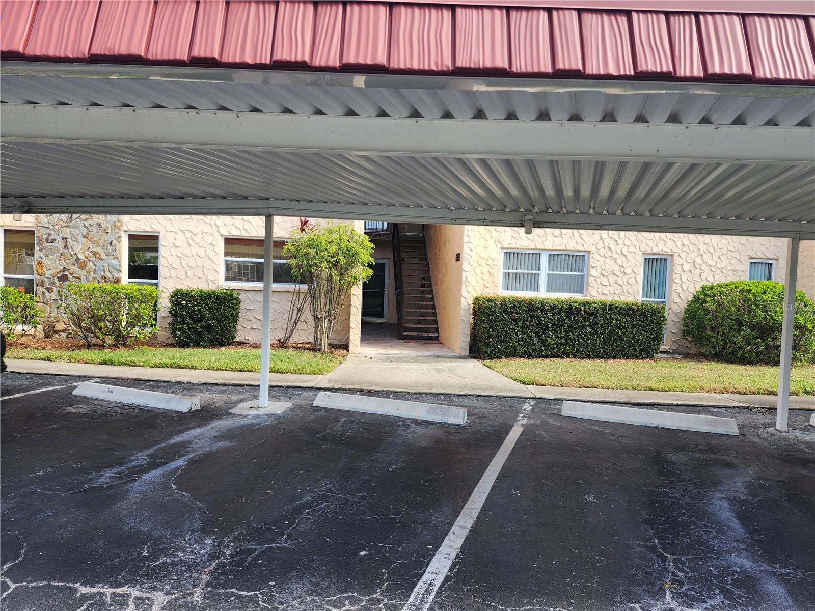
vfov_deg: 58.9
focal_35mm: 23
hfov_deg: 73.9
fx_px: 542
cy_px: 306
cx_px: 408
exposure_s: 1/283
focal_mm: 5.54
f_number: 1.8
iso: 25
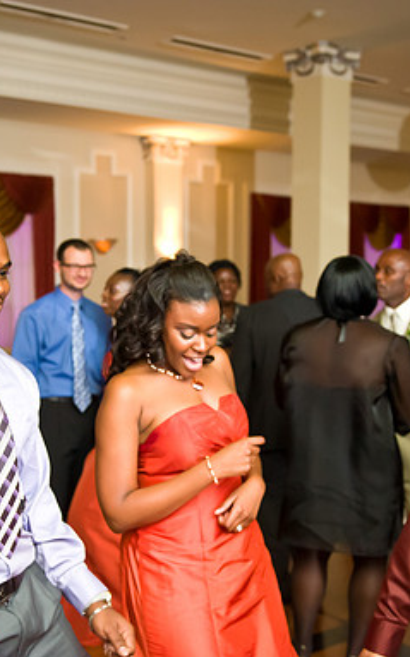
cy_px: 329
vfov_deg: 37.5
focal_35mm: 54
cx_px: 199
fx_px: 967
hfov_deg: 23.9
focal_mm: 35
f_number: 3.2
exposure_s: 1/125
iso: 3200
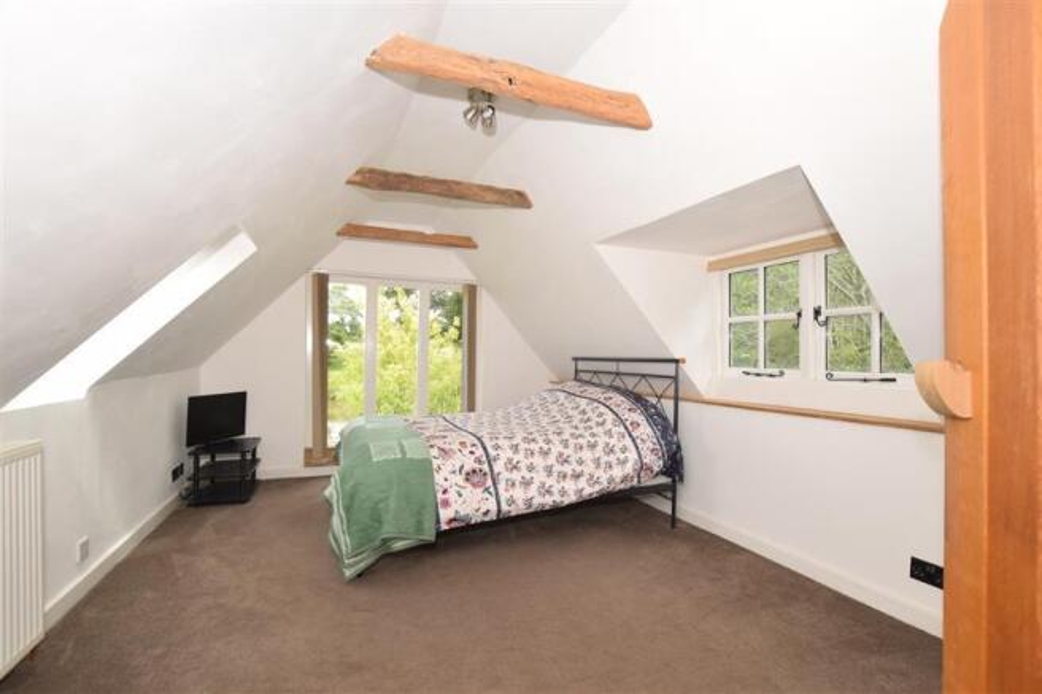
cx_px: 521
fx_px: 434
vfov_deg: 77.3
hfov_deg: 100.4
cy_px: 347
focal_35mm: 15
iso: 400
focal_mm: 10
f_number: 7.1
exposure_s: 1/200
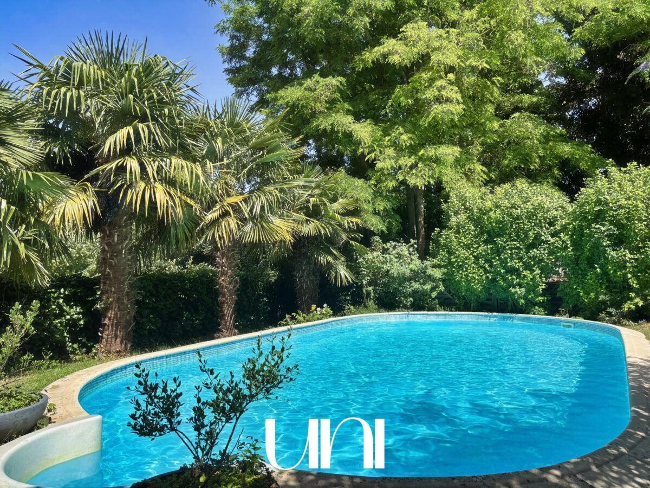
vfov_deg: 53.1
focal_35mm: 26
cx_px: 325
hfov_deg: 67.3
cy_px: 244
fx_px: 488
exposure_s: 1/5076
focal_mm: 5.96
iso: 50
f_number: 1.6
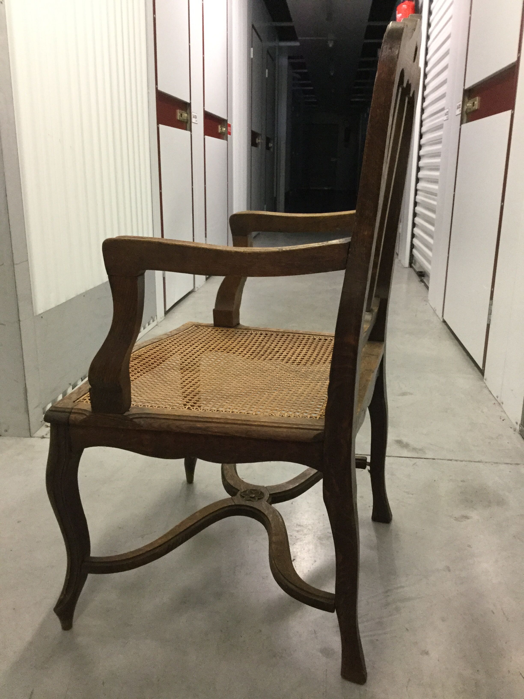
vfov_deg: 58.4
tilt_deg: -16.3
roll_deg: +0.6
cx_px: 262
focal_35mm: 31
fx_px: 626
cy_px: 350
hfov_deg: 45.4
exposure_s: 1/33
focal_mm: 3.3
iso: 200
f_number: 2.4
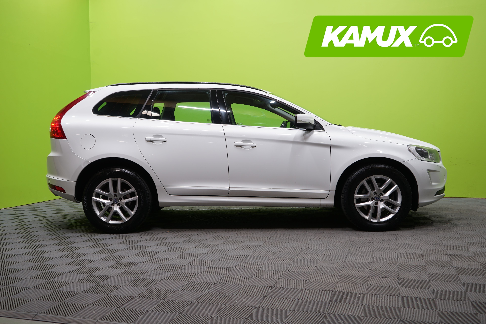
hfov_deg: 54.4
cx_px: 243
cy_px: 162
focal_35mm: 35
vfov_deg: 37.9
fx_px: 472
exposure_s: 1/15
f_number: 5
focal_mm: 35
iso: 125
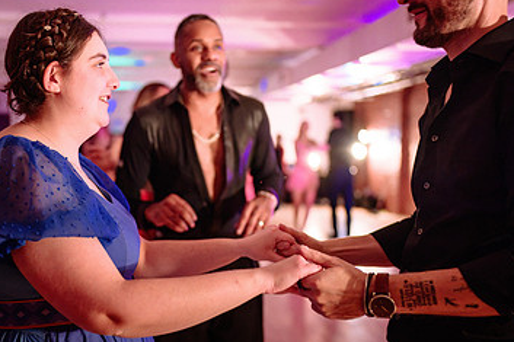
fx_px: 656
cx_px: 195
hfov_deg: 42.5
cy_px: 213
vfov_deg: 29.1
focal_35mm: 46
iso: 2500
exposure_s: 1/250
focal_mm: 28
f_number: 1.4
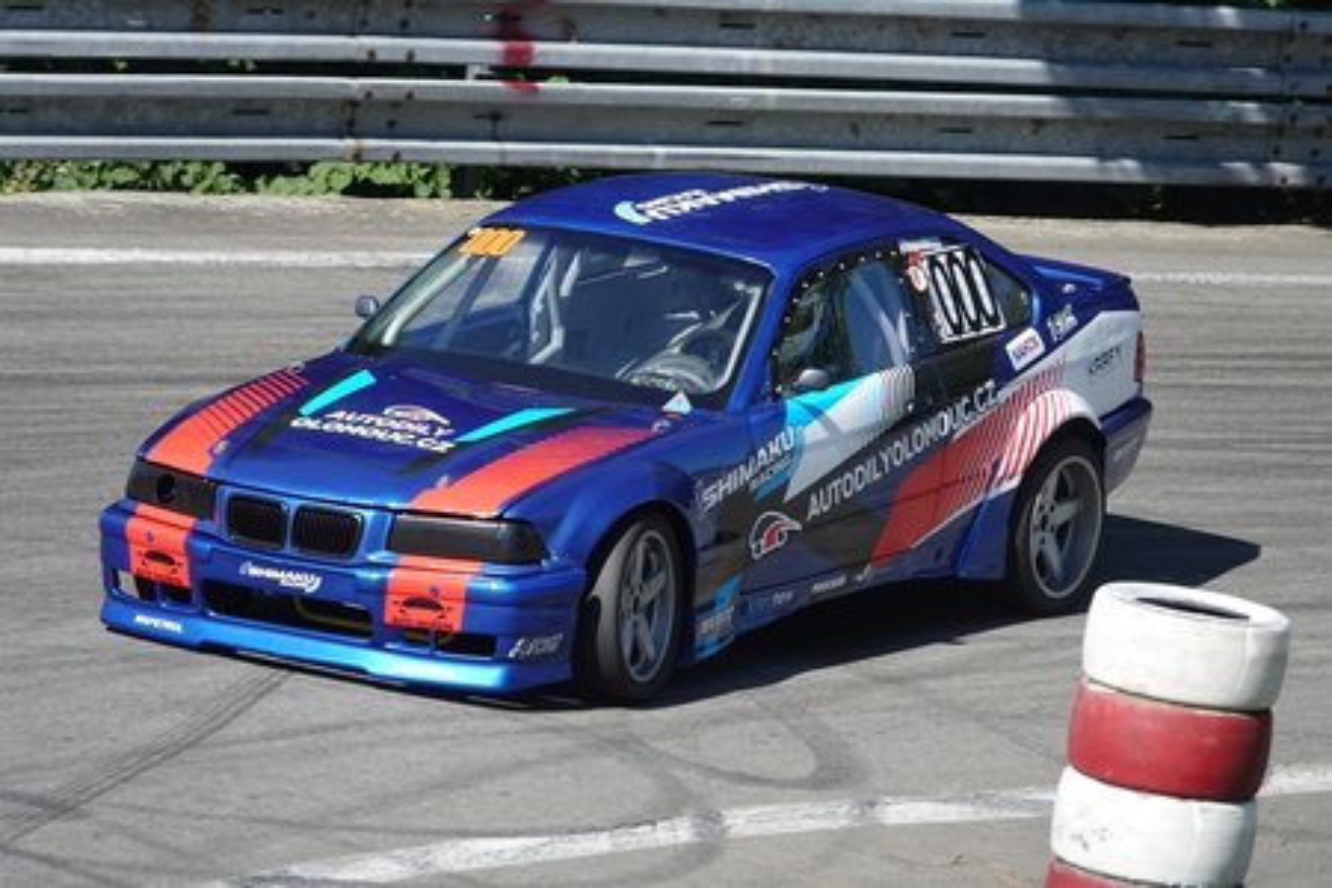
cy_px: 444
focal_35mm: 330
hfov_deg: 6.2
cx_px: 666
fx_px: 12209
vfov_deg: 4.2
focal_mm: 120.91
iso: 160
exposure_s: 1/800
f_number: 4
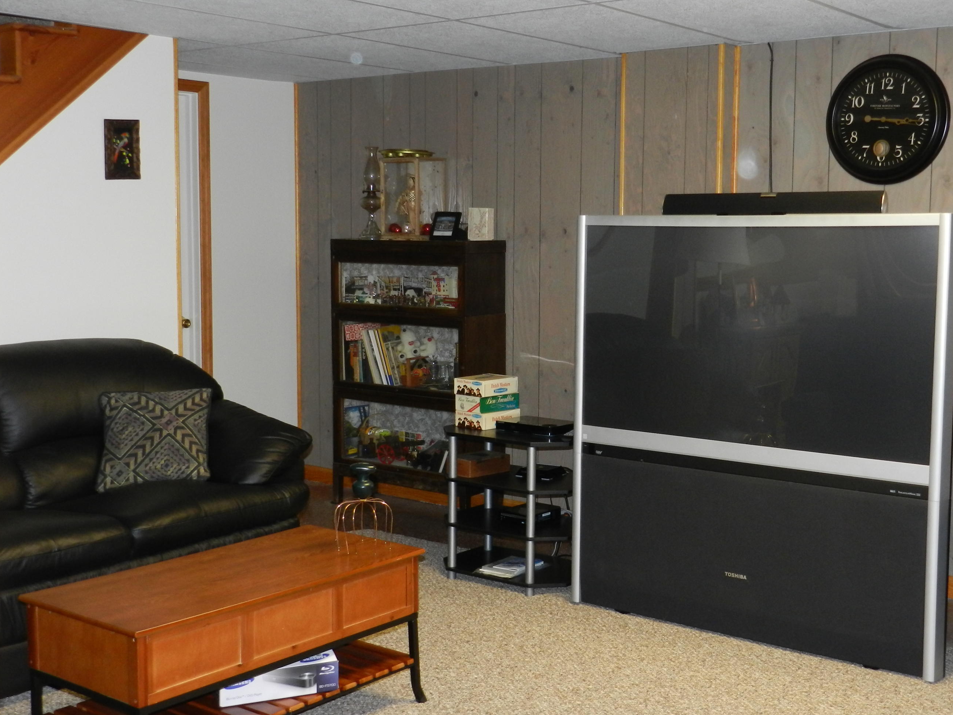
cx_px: 530
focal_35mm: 44
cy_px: 355
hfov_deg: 42.9
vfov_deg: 32.9
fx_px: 1211
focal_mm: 6.7
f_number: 4
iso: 360
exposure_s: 1/30
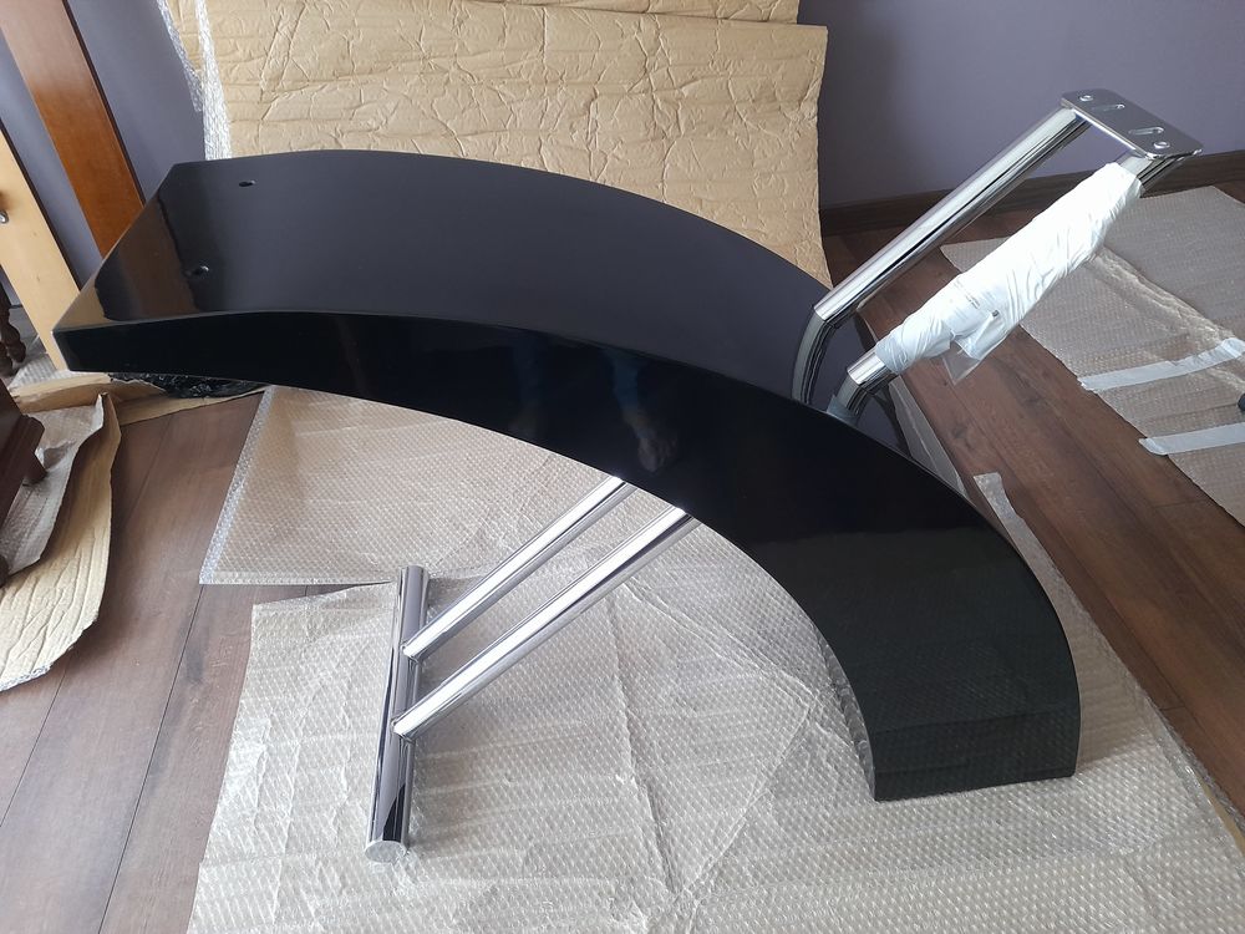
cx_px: 622
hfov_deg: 69.4
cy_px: 467
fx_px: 899
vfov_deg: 54.9
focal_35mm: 25
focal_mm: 4.6
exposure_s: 1/50
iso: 320
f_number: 2
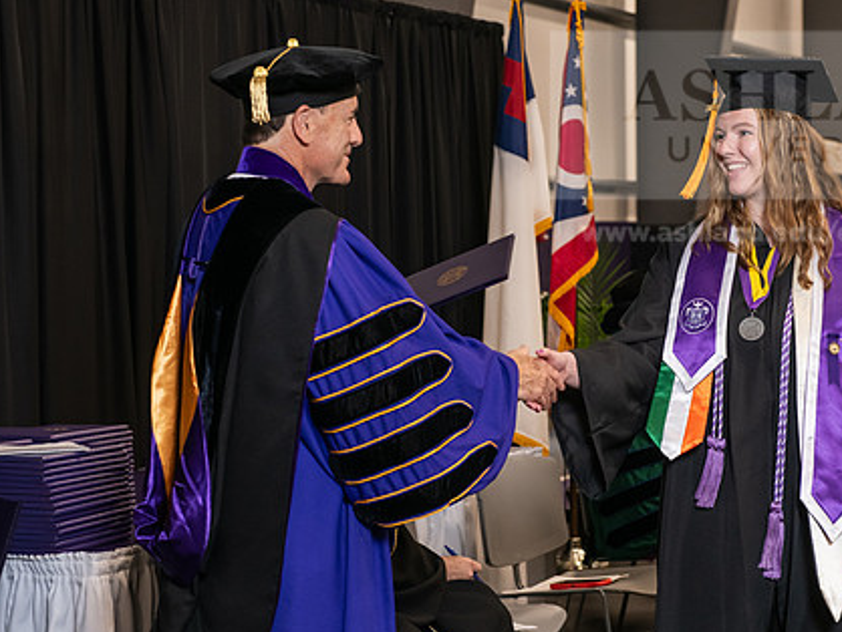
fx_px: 2142
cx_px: 489
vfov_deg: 16.8
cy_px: 275
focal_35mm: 88
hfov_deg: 22.2
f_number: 5
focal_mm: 66
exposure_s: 1/125
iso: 1600
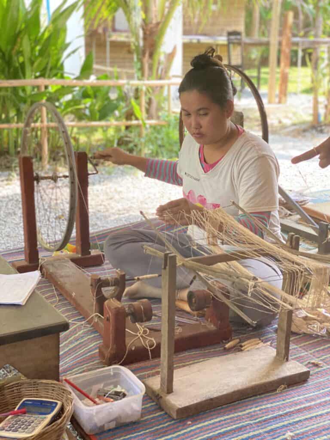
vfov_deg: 36.8
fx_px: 661
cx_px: 165
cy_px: 220
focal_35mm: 52
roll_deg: -0.5
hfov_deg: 28.0
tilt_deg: -14.4
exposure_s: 1/122
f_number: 2
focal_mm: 6
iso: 64
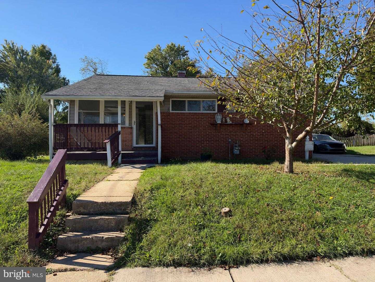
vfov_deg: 56.8
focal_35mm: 24
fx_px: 260
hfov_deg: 71.6
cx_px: 188
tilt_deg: +2.0
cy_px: 141
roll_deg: +0.2
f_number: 1.8
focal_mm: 6.93
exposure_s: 1/1456
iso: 64
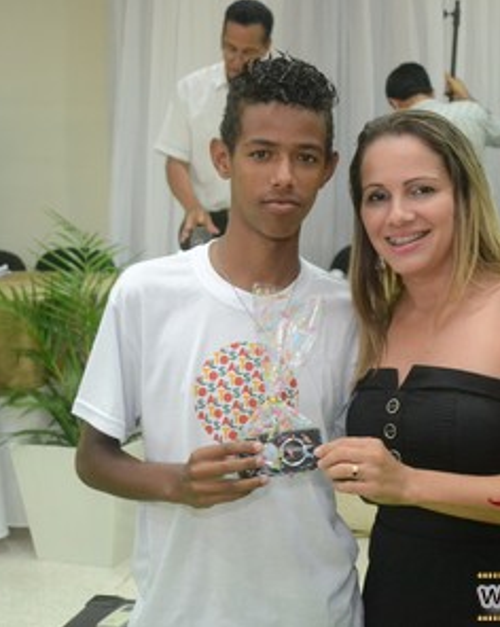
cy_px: 314
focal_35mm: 60
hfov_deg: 25.3
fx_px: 1112
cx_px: 301
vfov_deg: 31.5
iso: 3200
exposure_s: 1/100
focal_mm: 28
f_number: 4
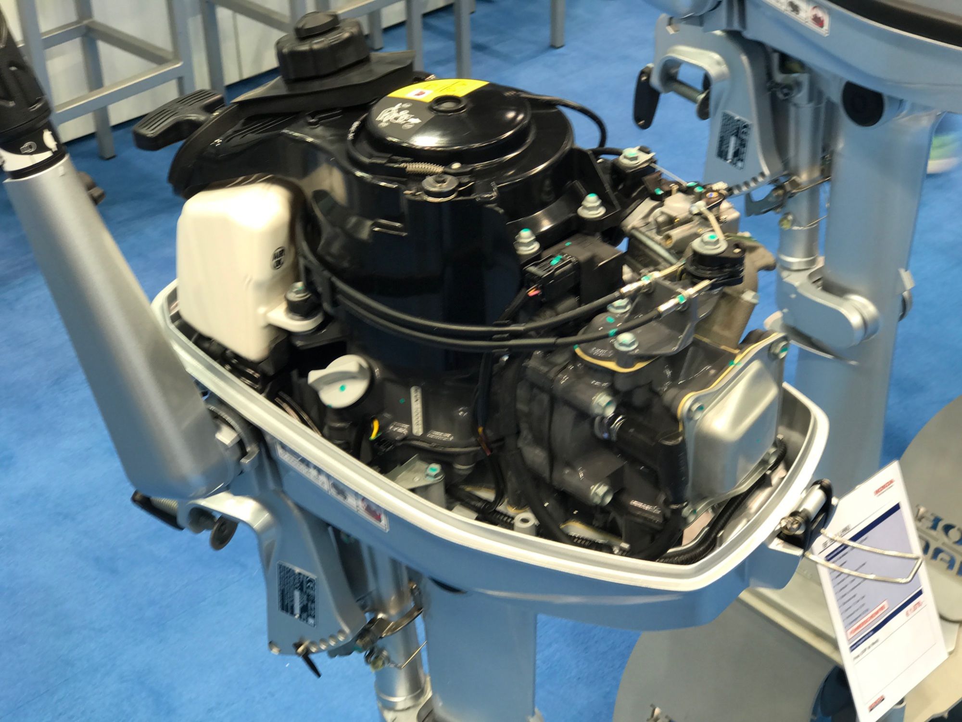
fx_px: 1584
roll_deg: +1.9
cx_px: 481
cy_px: 361
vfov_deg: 25.7
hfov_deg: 33.8
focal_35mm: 57
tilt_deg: -34.2
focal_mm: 6.6
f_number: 2.8
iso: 32
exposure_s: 1/50
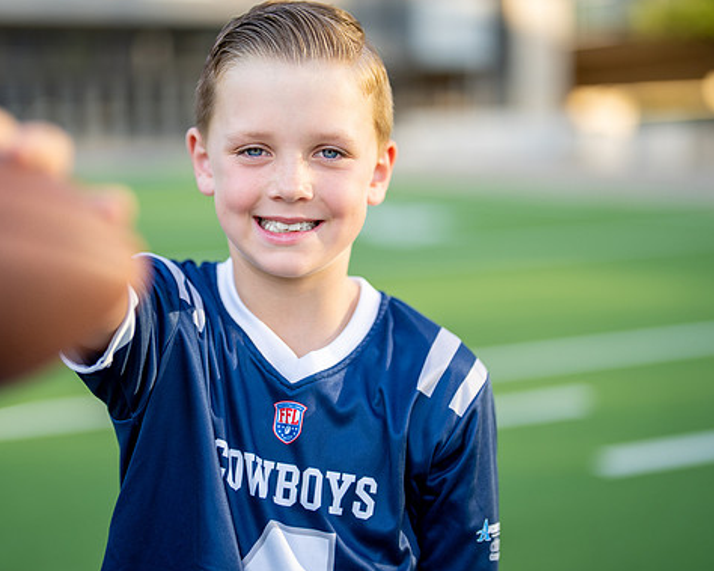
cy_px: 272
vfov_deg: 23.1
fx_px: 1394
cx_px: 304
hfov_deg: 28.7
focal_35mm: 66
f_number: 1.2
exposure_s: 1/2000
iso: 100
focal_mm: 50
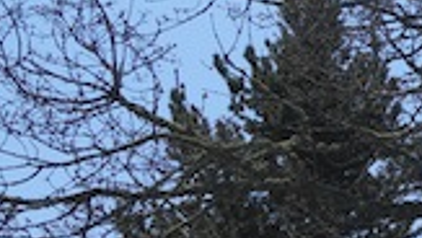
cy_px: 57
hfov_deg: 10.9
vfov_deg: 6.6
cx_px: 774
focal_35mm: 184
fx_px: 2061
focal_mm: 7.7
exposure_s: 1/1250
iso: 80
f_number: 3.8
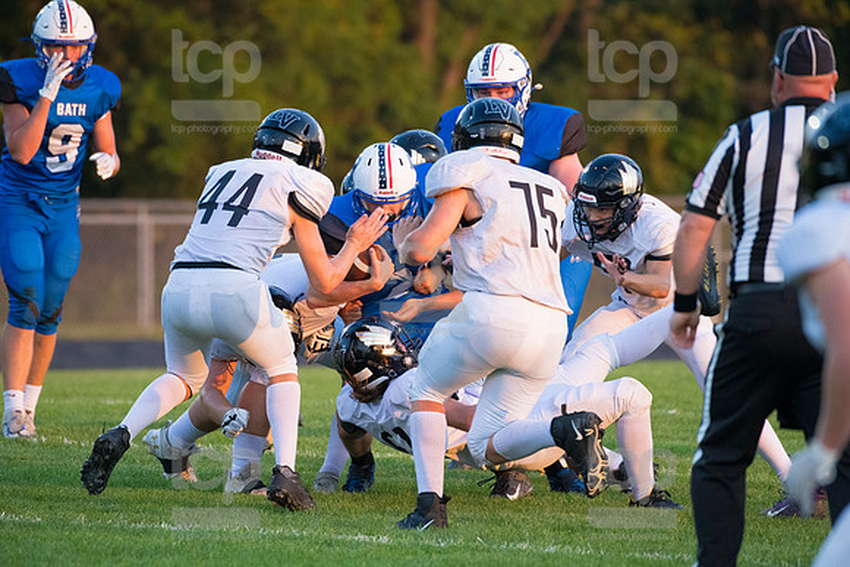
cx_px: 425
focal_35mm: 410
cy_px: 284
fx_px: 9682
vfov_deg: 3.4
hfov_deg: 5.0
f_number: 5.6
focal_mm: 410
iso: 3200
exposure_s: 1/1250
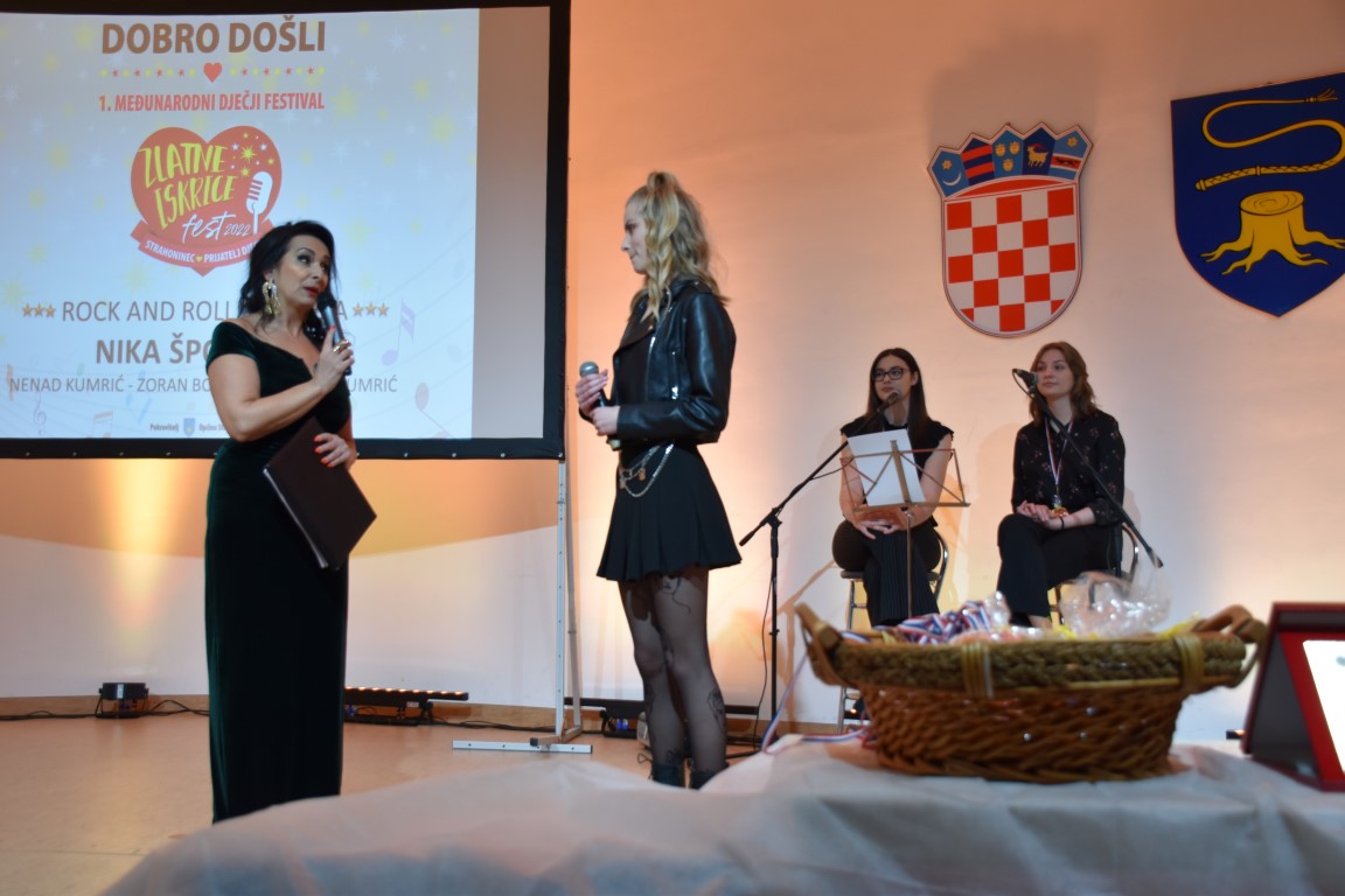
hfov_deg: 55.1
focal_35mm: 34
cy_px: 448
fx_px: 1289
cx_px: 672
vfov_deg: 38.4
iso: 640
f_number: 5
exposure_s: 1/60
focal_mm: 23
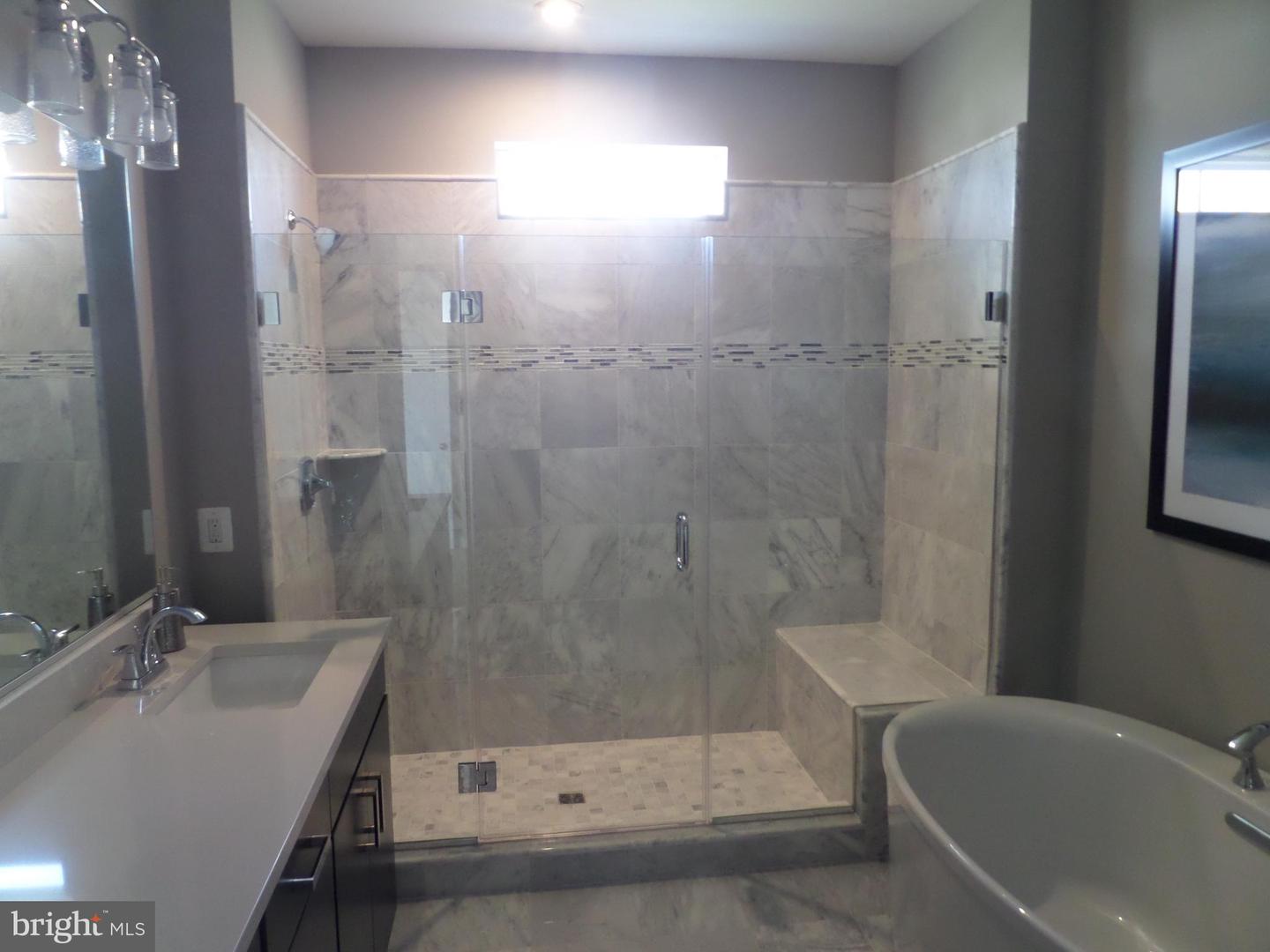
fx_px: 881
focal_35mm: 24
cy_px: 476
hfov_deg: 71.6
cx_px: 635
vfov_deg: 56.8
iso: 400
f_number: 3.2
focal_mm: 4
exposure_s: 1/30
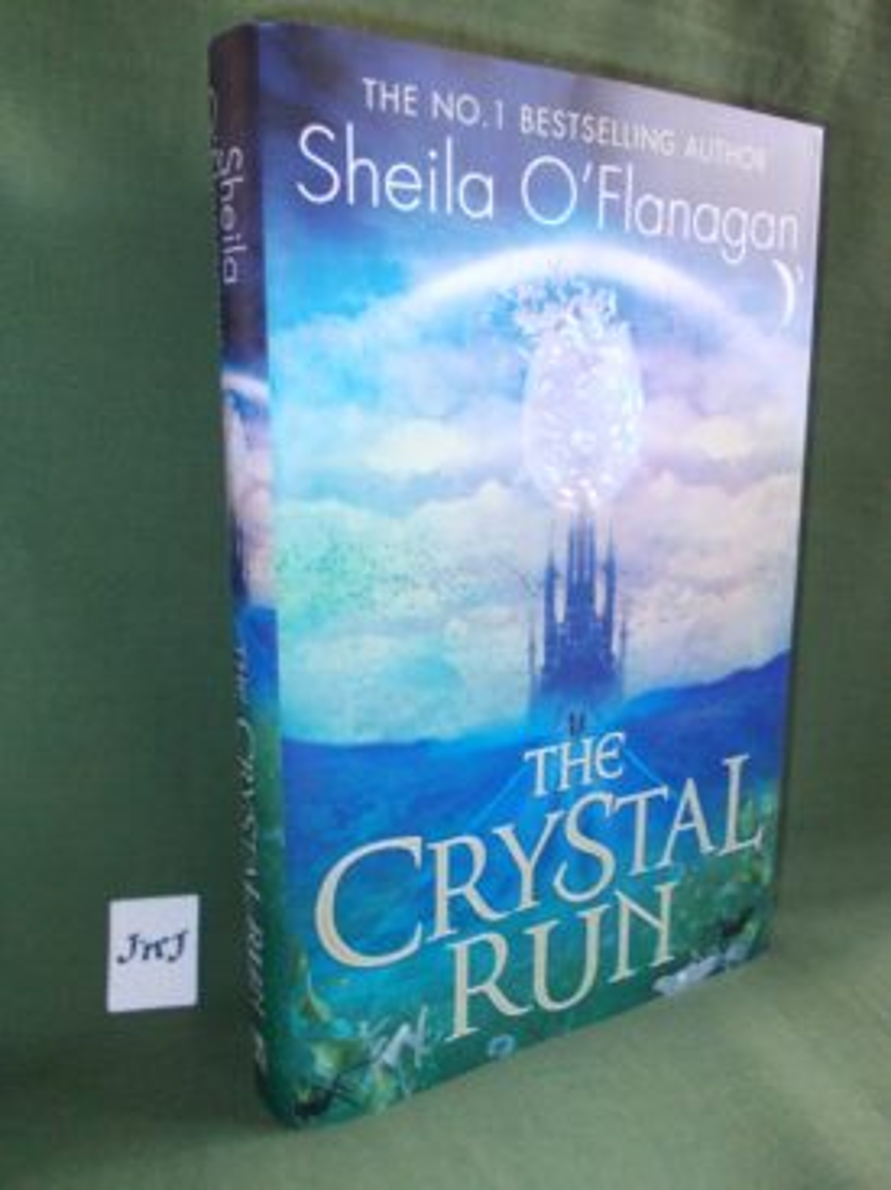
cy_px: 595
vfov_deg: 63.5
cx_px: 446
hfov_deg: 49.7
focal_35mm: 28
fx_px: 962
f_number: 2.7
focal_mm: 4
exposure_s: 1/25
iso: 200
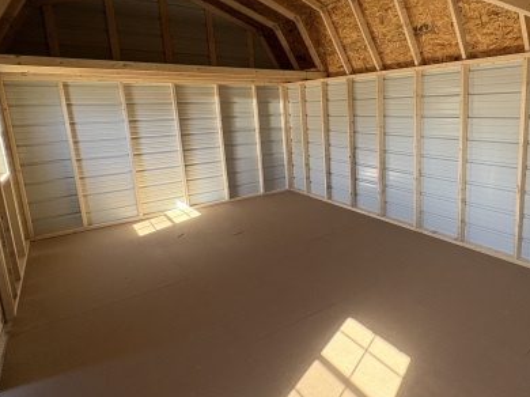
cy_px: 169
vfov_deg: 58.6
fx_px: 352
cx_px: 364
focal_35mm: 23
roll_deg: -1.3
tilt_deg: -8.6
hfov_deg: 71.2
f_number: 2.2
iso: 125
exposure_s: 1/99
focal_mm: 2.22
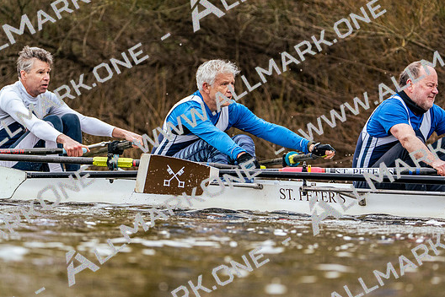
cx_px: 237
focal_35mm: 388
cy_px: 156
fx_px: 4796
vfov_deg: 3.5
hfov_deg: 5.3
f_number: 6.3
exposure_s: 1/2000
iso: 2000
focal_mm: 353
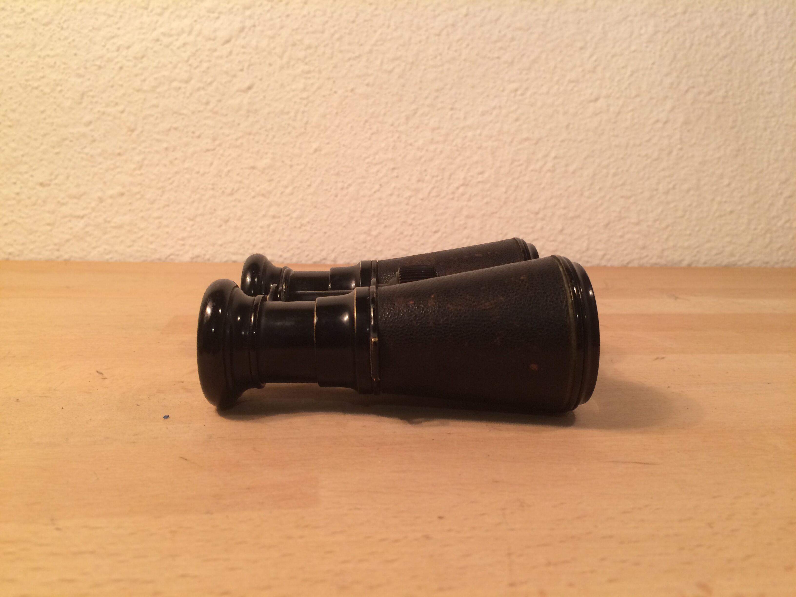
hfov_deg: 61.7
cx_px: 398
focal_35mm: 29
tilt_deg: -8.8
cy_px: 298
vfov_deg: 48.2
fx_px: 667
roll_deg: -1.4
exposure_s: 1/33
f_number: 2.2
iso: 50
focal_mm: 4.15
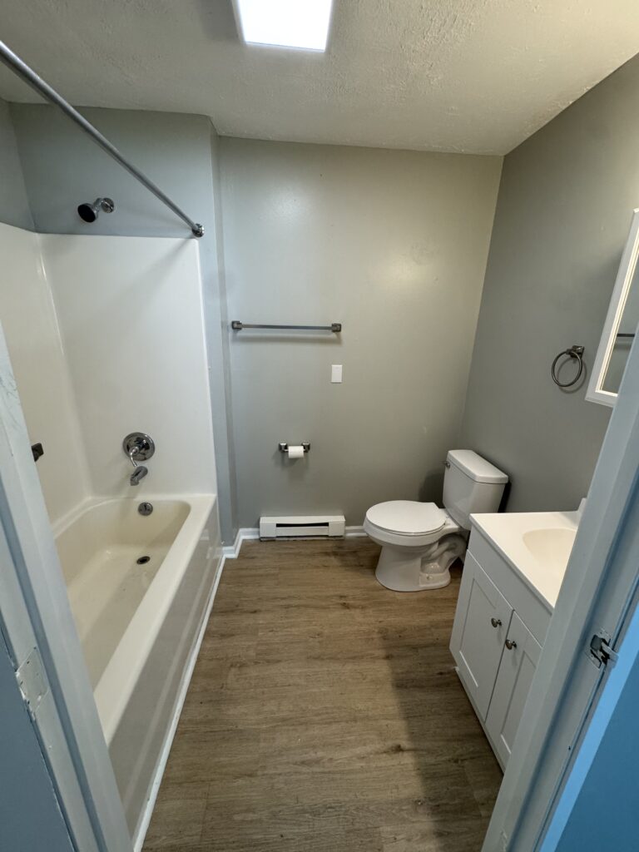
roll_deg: +0.7
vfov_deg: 102.1
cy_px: 426
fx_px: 345
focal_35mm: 14
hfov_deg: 85.7
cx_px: 320
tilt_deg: -16.9
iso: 250
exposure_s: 1/120
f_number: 2.2
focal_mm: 2.22
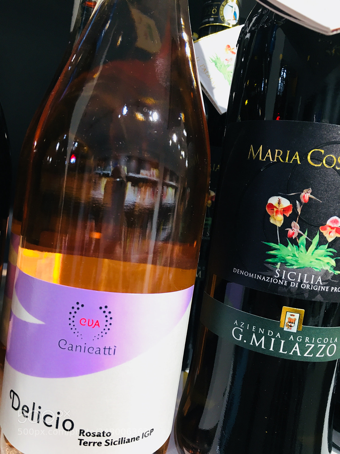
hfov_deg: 48.2
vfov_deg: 61.7
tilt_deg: -5.0
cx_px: 170
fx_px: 380
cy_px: 227
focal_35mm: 29
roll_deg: -7.0
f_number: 2.2
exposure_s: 1/33
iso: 125
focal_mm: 4.15
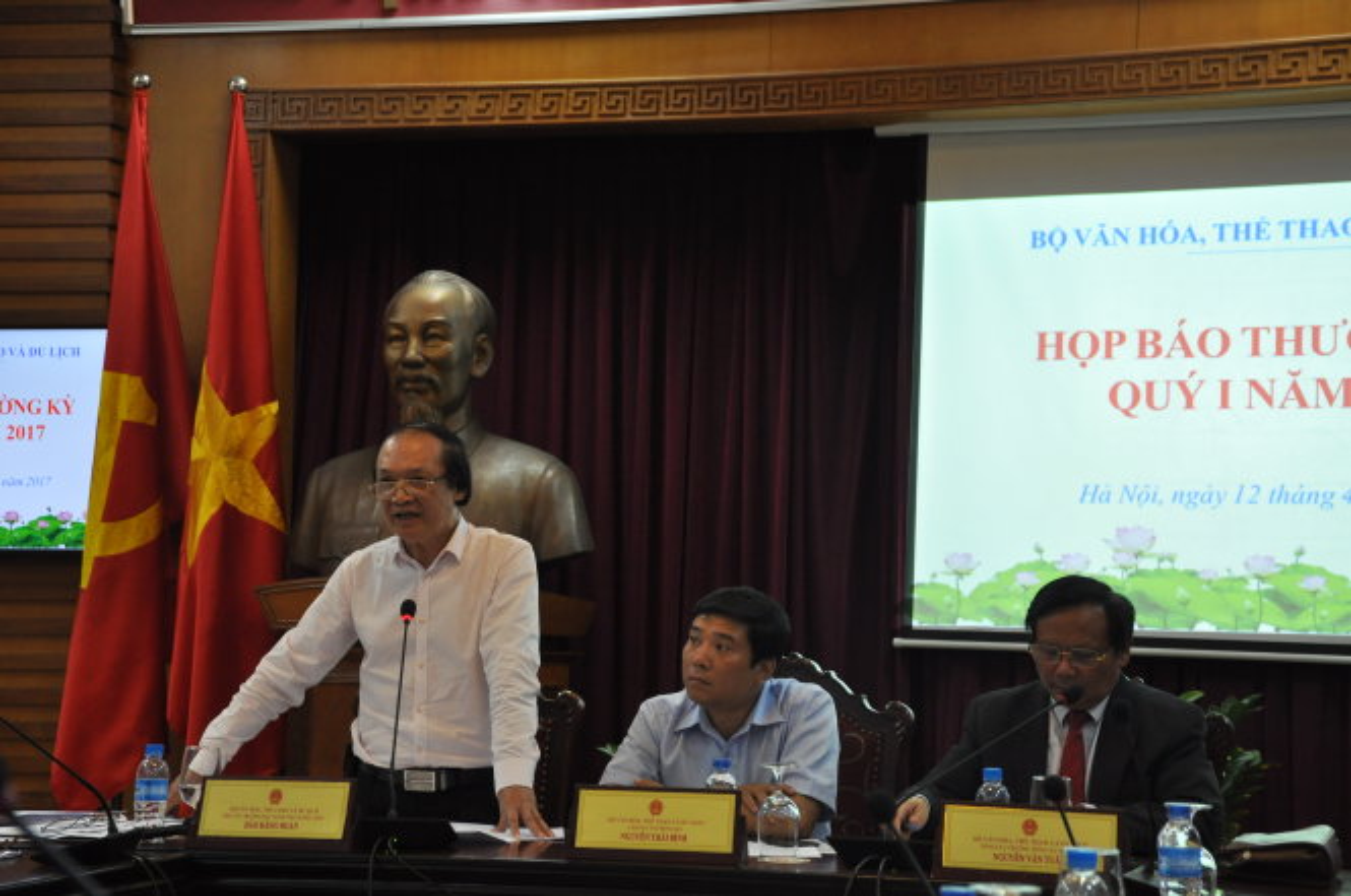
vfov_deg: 18.9
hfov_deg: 28.1
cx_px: 676
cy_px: 448
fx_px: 2697
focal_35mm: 72
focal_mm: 48
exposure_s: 1/50
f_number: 4.5
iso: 800
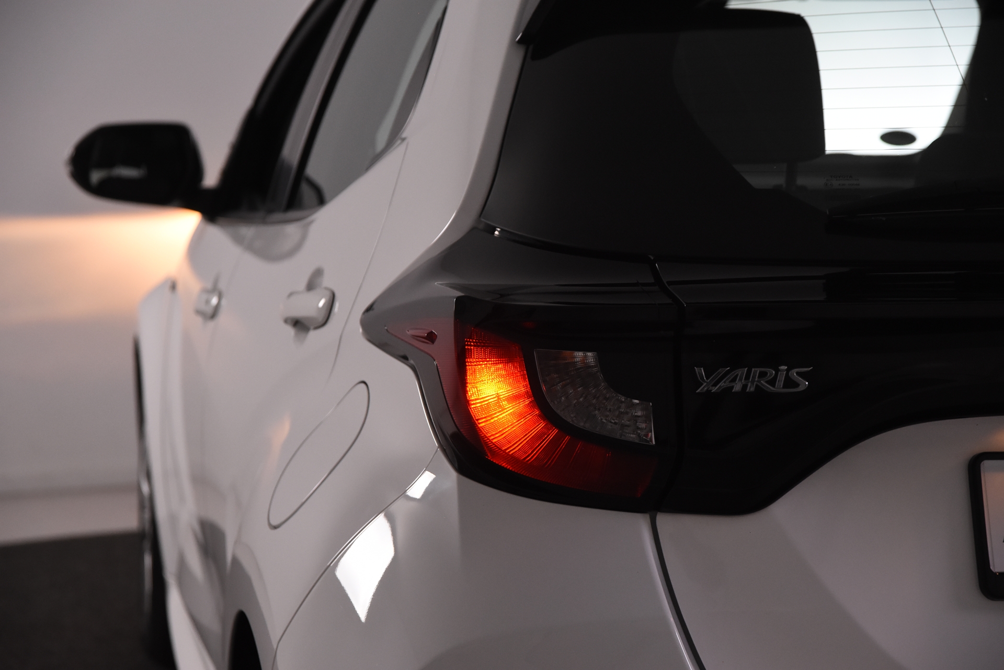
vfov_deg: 14.7
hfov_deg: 21.9
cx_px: 502
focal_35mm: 93
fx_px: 2593
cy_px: 335
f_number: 5
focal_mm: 62
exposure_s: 1/320
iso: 1600
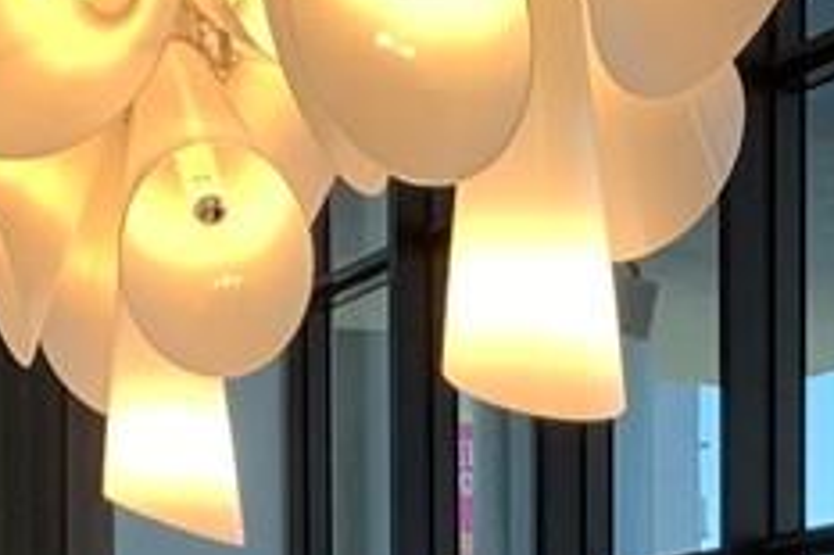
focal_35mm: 186
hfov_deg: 10.5
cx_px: 1446
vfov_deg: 6.9
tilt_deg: -4.9
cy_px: 1379
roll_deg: -1.6
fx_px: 4306
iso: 64
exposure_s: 1/120
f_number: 1.8
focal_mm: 4.25
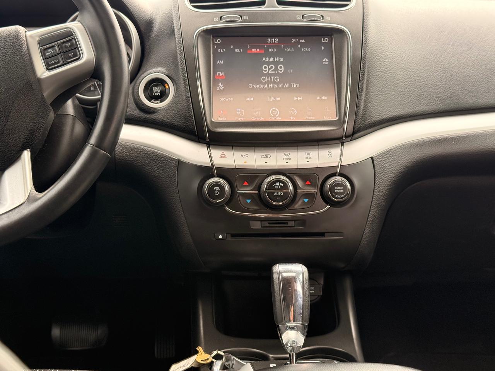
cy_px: 186
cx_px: 248
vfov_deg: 30.3
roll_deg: -0.3
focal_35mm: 48
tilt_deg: -12.9
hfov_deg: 39.7
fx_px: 686
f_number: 1.78
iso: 125
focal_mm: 6.76
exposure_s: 1/179
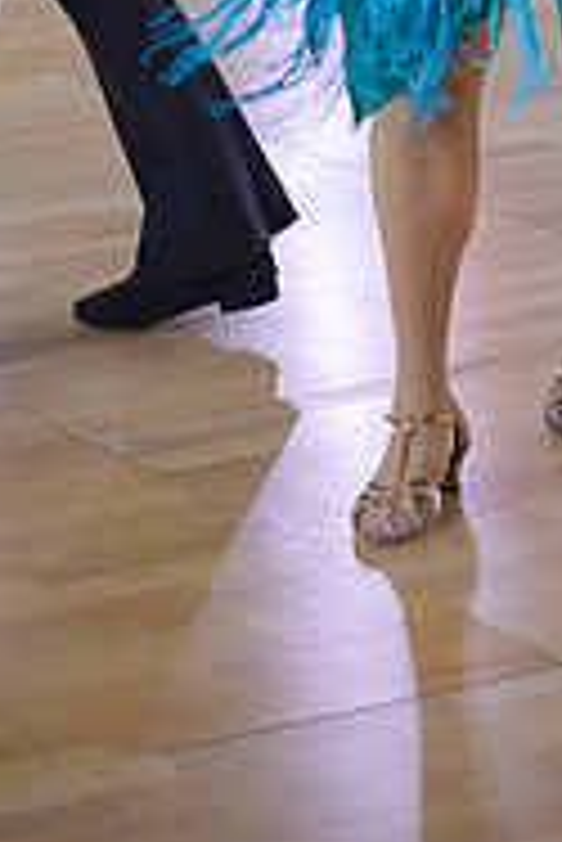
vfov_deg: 10.8
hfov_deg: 7.5
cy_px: -446
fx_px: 4277
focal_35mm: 183
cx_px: 434
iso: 800
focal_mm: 59
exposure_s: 1/500
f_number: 2
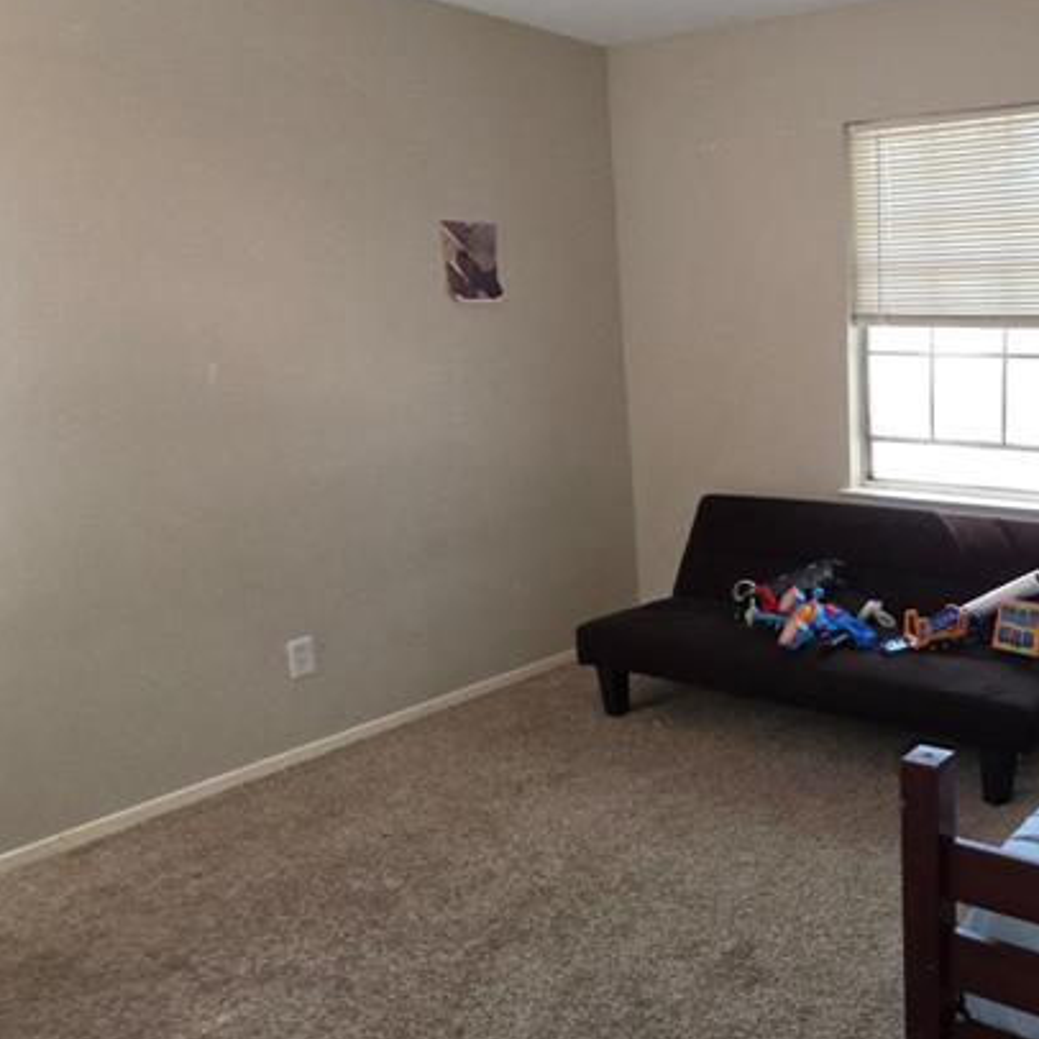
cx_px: 919
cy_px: 548
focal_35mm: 29
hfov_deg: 50.0
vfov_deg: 55.6
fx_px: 985
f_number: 1.9
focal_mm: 2.2
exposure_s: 1/60
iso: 200
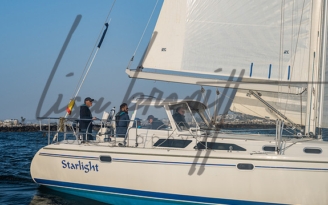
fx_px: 724
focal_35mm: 81
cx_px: 131
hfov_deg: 25.5
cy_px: 75
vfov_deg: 16.1
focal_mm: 66
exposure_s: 1/1000
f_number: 6.3
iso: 400
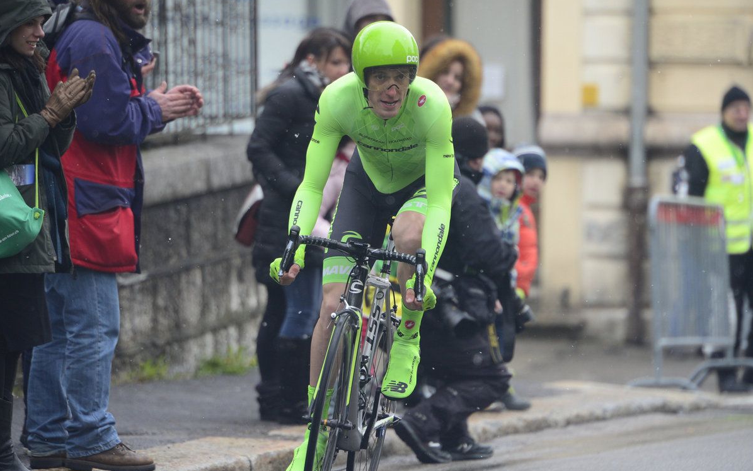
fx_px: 8394
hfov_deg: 5.1
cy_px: 228
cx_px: 376
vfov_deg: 3.2
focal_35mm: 409
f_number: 5.6
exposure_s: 1/1000
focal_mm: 400
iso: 1250
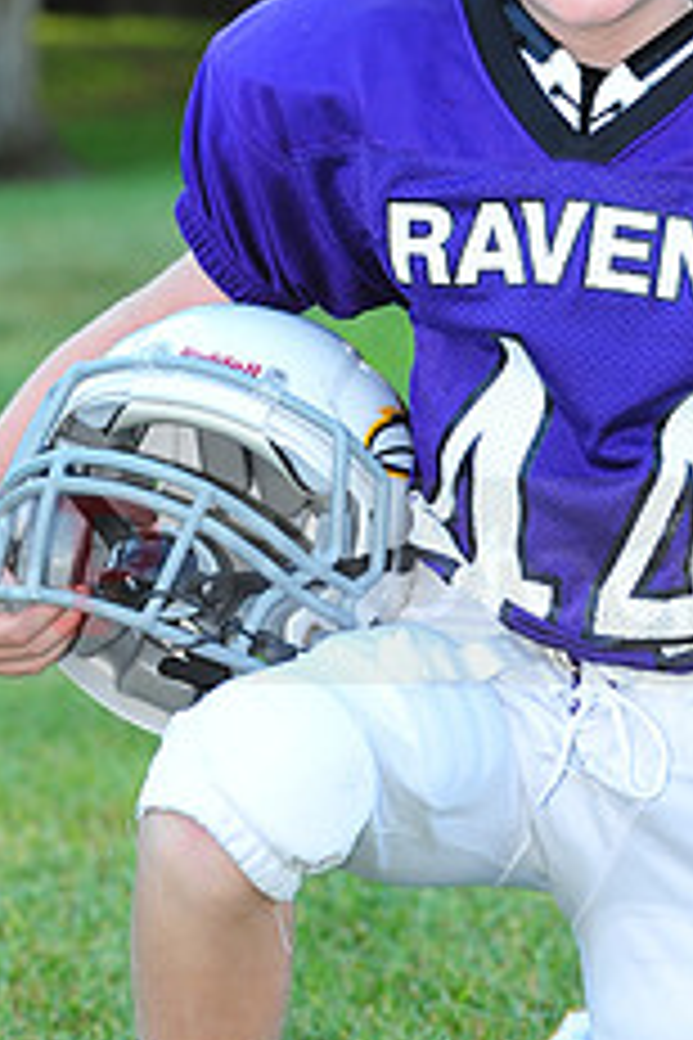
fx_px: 7103
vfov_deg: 8.4
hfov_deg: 5.6
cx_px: 531
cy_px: 540
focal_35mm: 246
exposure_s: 1/60
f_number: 4.5
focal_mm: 98
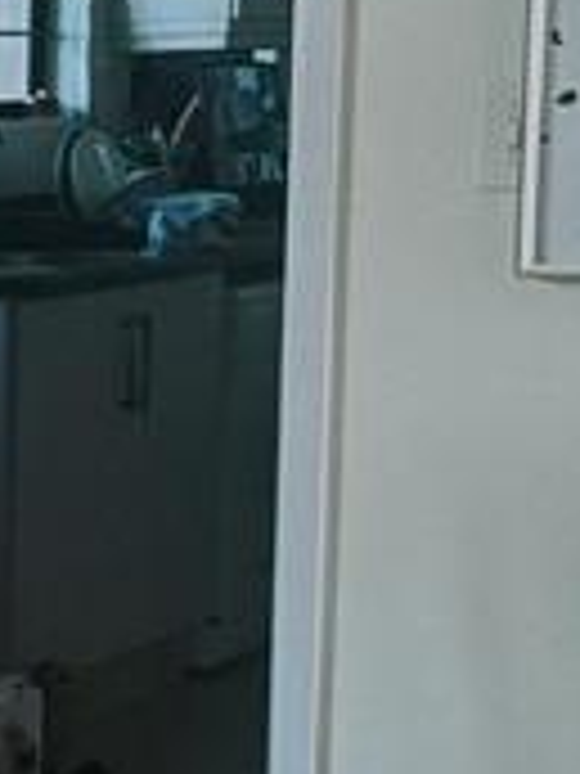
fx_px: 2591
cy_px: 652
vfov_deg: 16.8
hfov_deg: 11.3
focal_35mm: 116
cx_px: -643
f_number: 1.7
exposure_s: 1/50
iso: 400
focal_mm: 4.7
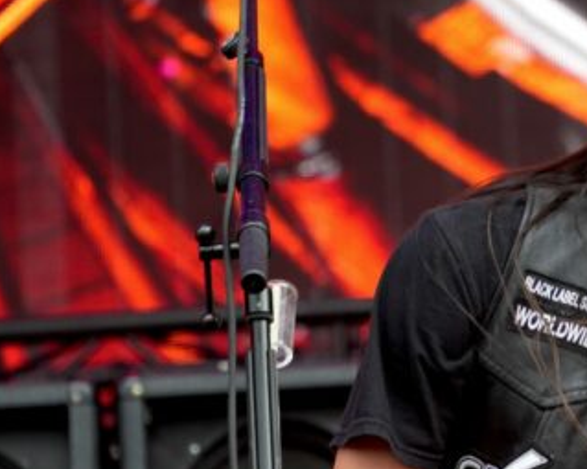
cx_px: 697
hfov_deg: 4.3
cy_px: 230
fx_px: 7781
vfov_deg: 3.5
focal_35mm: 448
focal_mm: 132
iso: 800
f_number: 5.6
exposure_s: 1/250
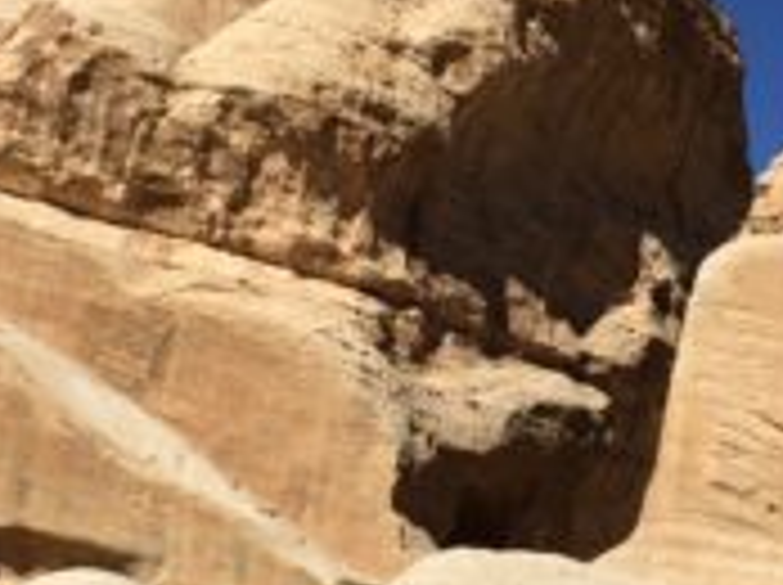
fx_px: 1559
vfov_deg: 21.2
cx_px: 270
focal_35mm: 69
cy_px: 374
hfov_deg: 28.0
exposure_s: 1/4115
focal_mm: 4.12
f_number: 2.2
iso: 32
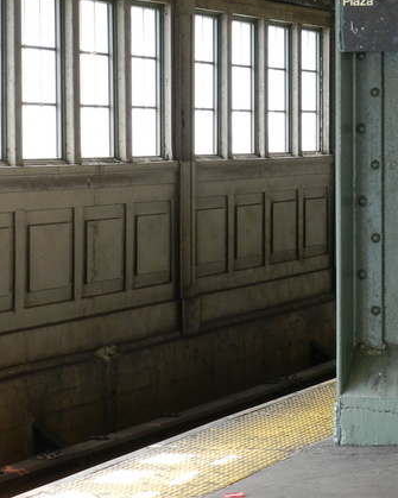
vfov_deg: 12.4
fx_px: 2283
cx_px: 450
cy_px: 166
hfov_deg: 9.8
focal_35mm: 155
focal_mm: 14.9
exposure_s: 1/30
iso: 220
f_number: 4.4
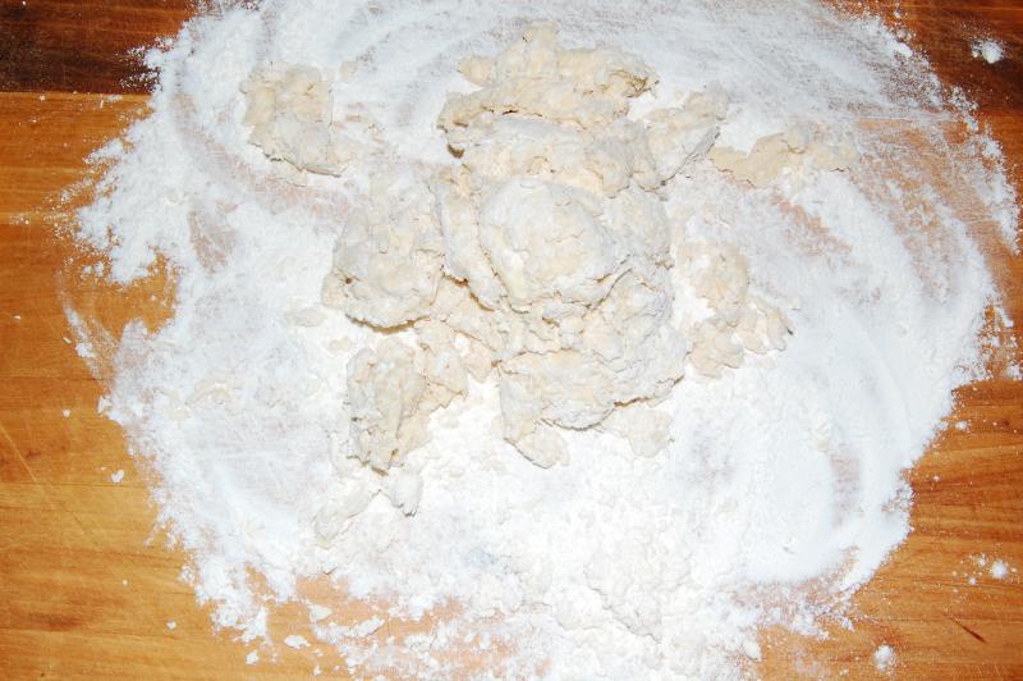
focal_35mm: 39
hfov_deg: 49.6
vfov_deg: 34.2
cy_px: 340
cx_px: 512
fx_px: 1107
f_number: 25
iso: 200
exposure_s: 1/60
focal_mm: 26
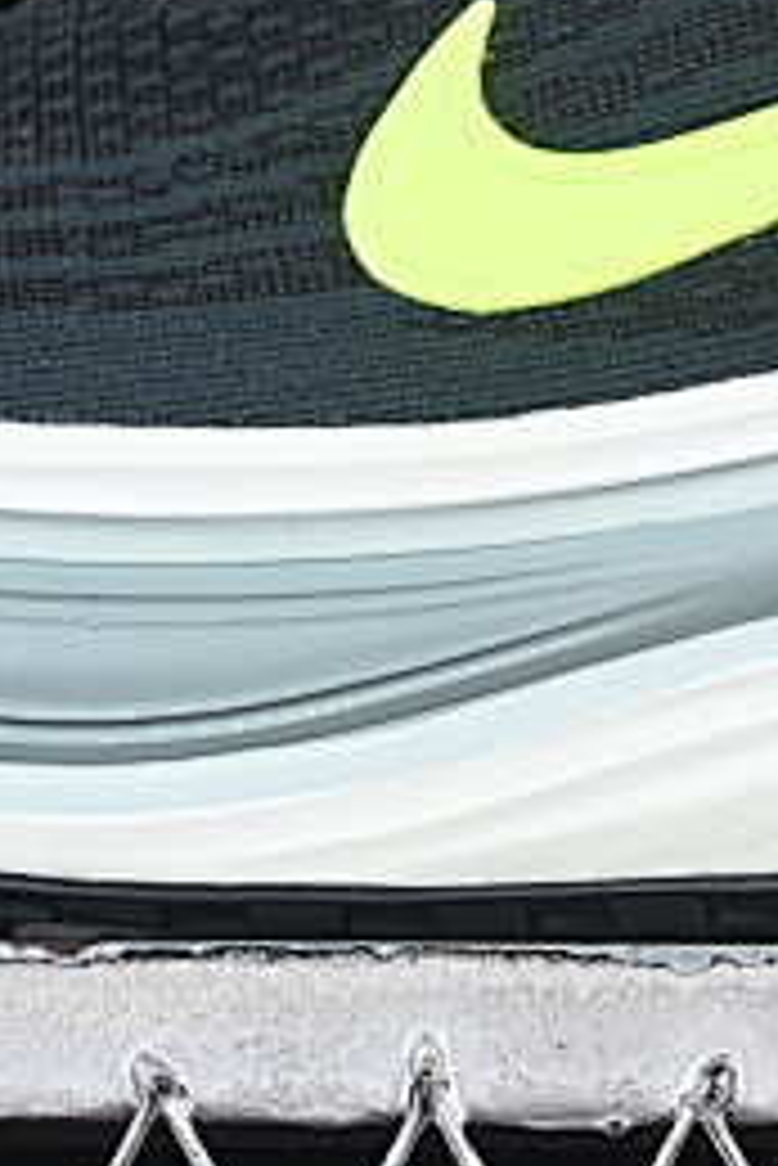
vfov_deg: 6.6
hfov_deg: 4.4
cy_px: -68
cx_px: 908
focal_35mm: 313
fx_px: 10132
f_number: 6.3
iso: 160
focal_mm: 50
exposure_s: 1/60
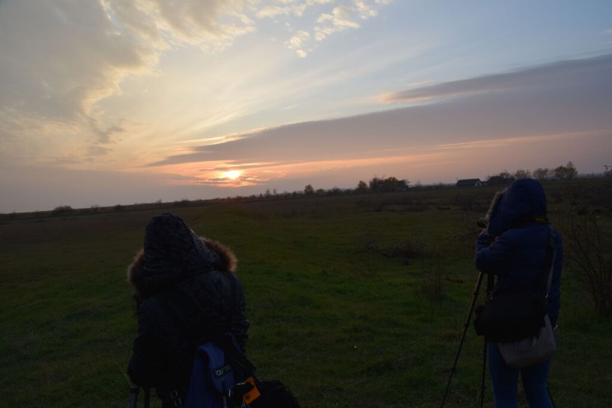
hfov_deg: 61.9
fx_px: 510
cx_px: 306
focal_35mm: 30
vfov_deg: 43.6
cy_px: 204
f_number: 8
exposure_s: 1/250
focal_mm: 20
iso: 200
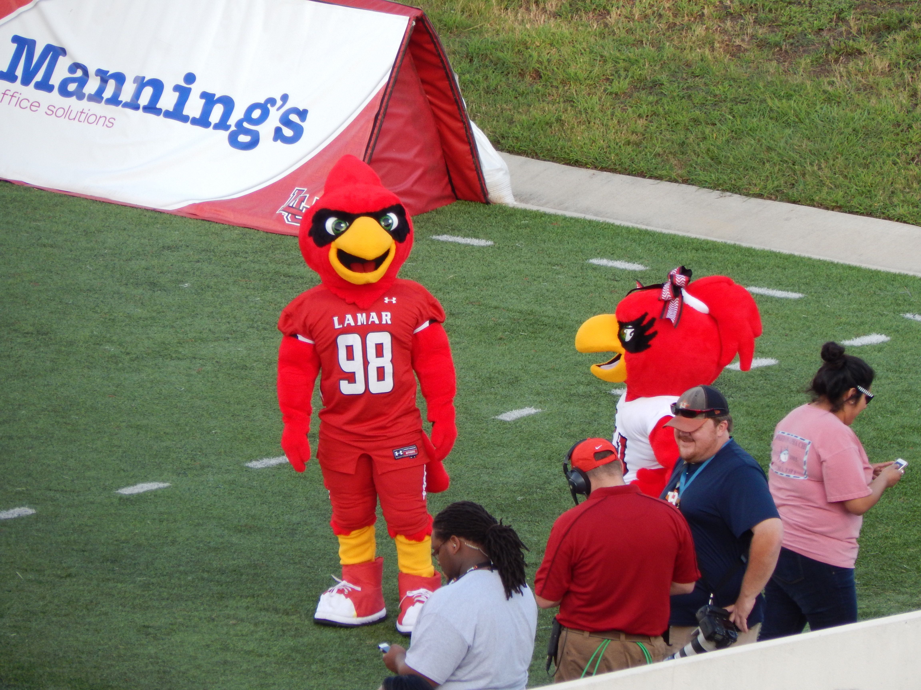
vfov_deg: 2.7
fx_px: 14500
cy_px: 345
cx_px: 460
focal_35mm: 545
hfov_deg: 3.6
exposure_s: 1/125
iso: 200
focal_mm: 97.9
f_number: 5.8
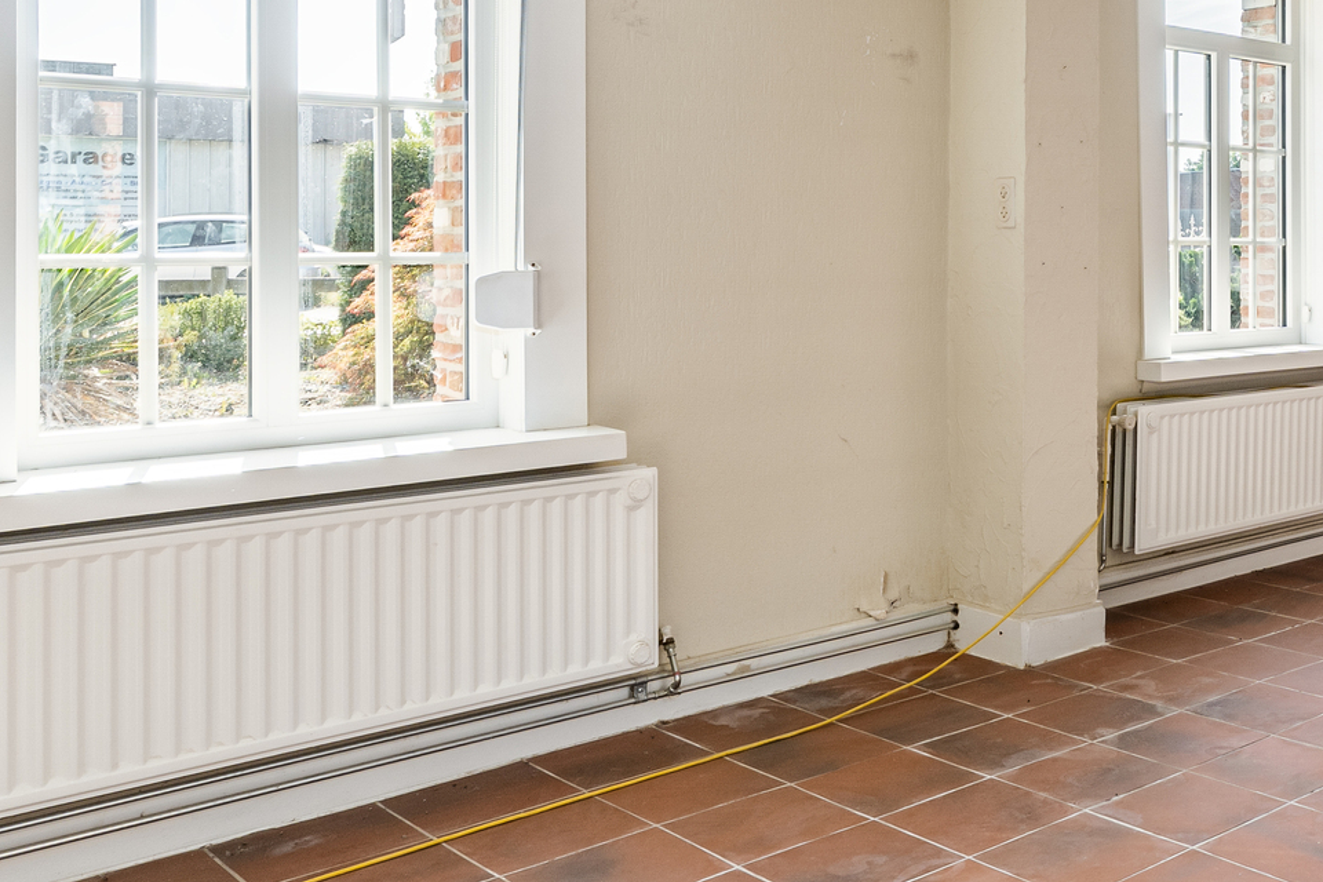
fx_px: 1470
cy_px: 237
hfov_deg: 42.5
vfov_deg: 32.9
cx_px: 1294
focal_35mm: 40
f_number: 9
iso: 250
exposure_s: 1/320
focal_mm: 16
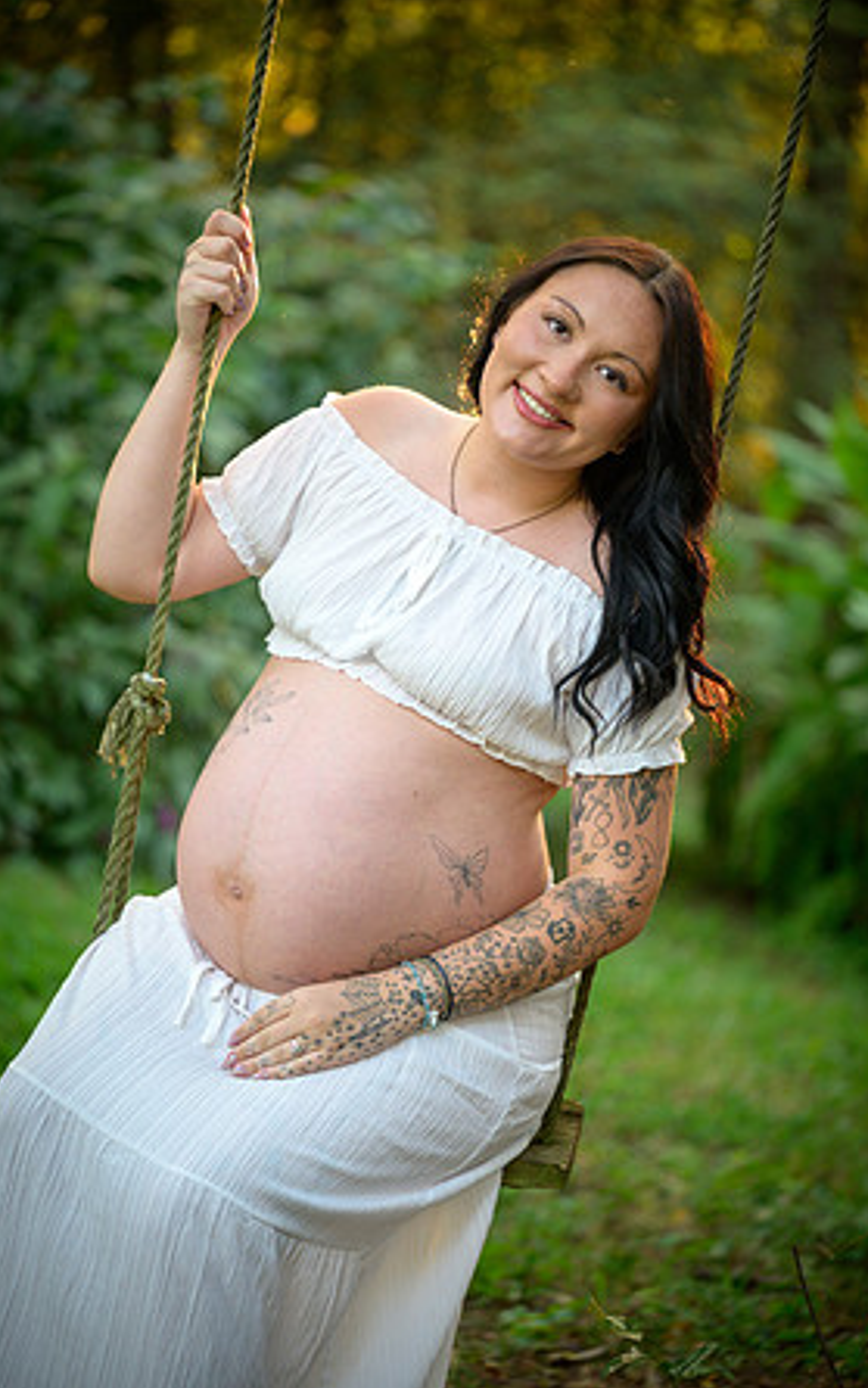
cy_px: 694
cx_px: 429
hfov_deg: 12.1
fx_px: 4085
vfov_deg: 19.3
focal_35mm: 108
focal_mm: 105
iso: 720
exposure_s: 1/125
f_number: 2.8
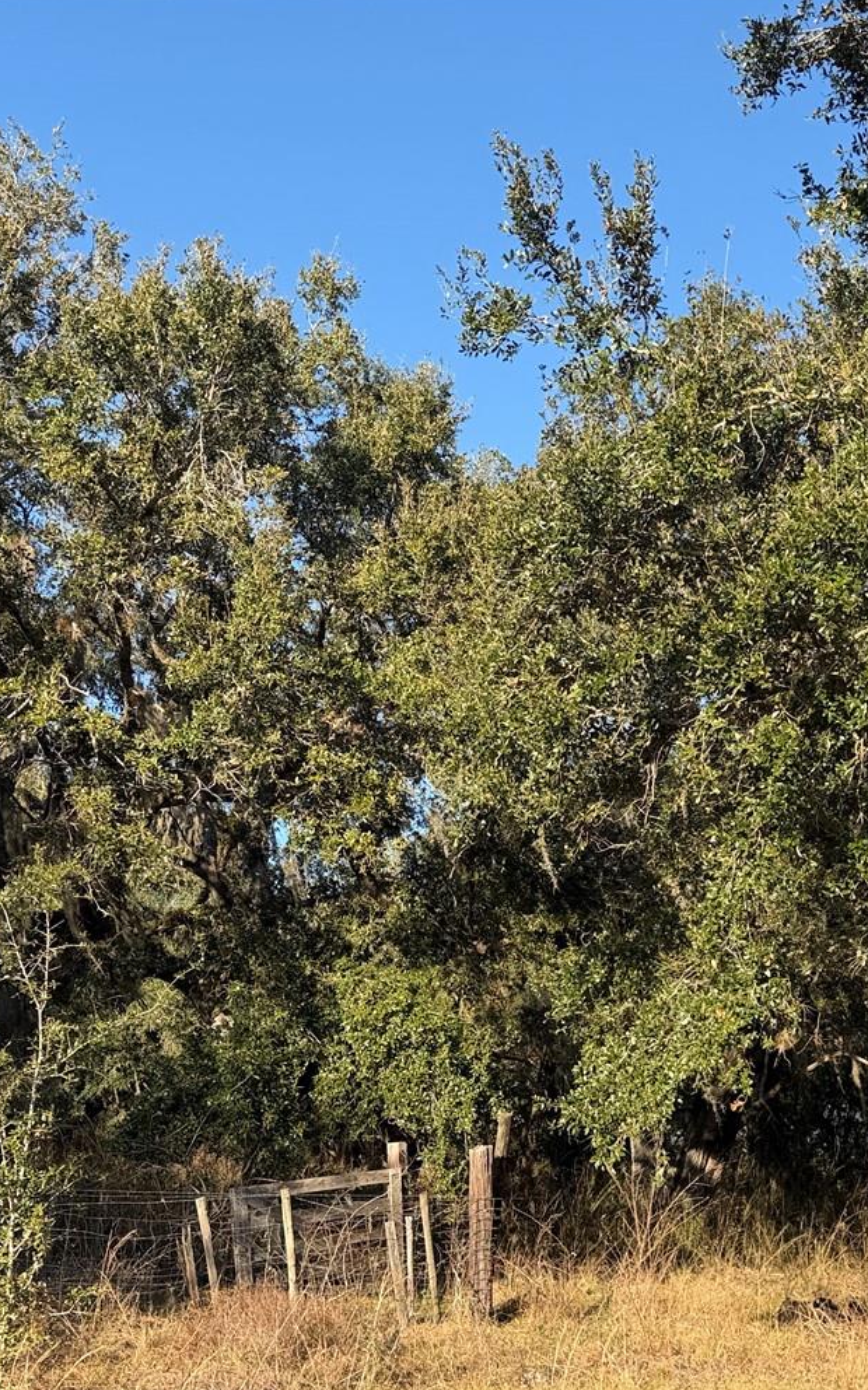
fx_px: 1553
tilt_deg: +12.8
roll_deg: -3.0
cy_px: 831
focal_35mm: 41
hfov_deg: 30.3
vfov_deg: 48.0
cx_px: 724
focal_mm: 6.76
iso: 80
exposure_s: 1/1437
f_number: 1.78
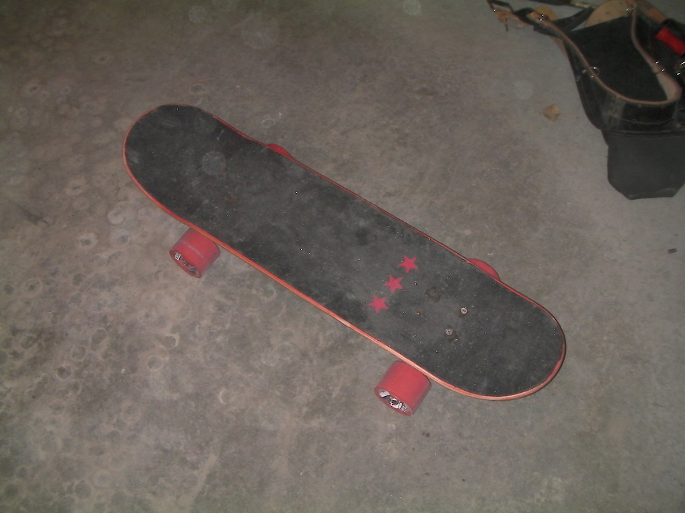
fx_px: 752
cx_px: 342
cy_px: 256
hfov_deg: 49.0
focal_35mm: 38
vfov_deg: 37.7
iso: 201
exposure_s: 1/30
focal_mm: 6.3
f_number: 3.5
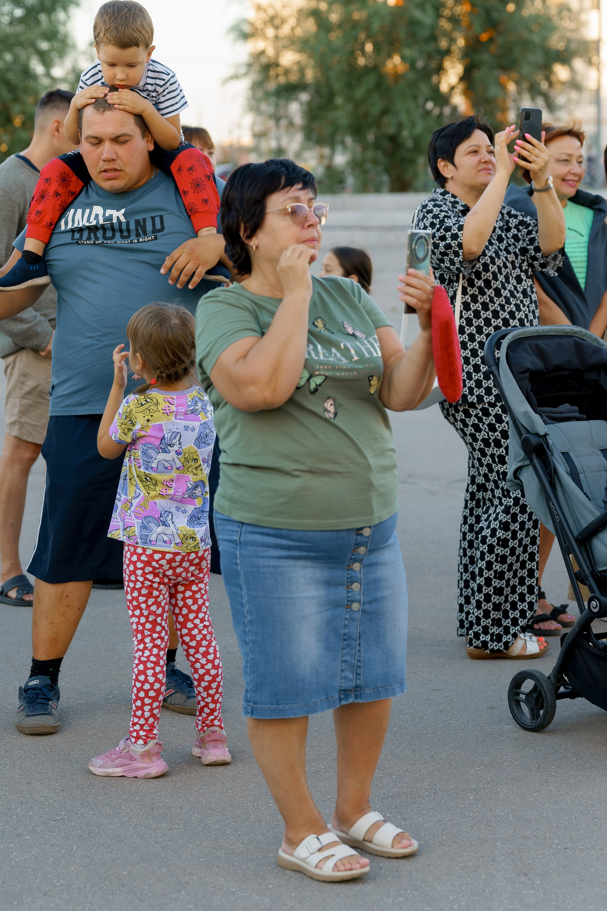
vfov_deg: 21.7
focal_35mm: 94
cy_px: 491
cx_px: 306
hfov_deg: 14.6
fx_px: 2377
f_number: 3.5
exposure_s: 1/200
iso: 320
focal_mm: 76
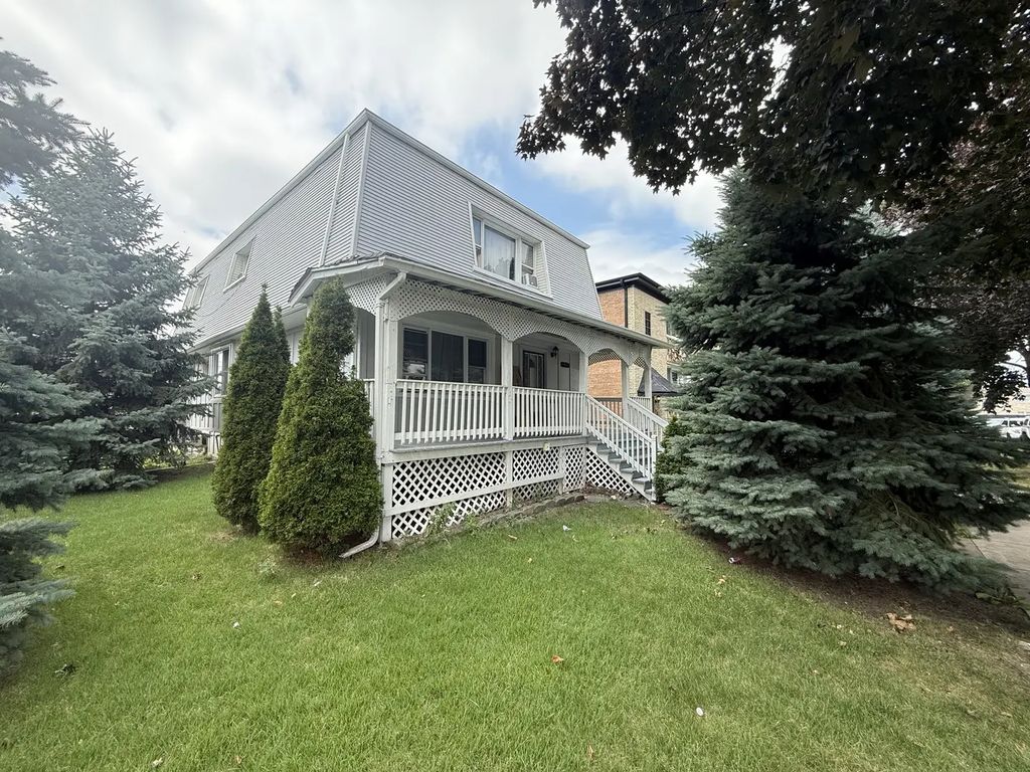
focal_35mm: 14
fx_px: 417
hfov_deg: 102.1
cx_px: 515
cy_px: 386
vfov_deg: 85.7
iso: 64
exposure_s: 1/564
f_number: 2.2
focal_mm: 2.22
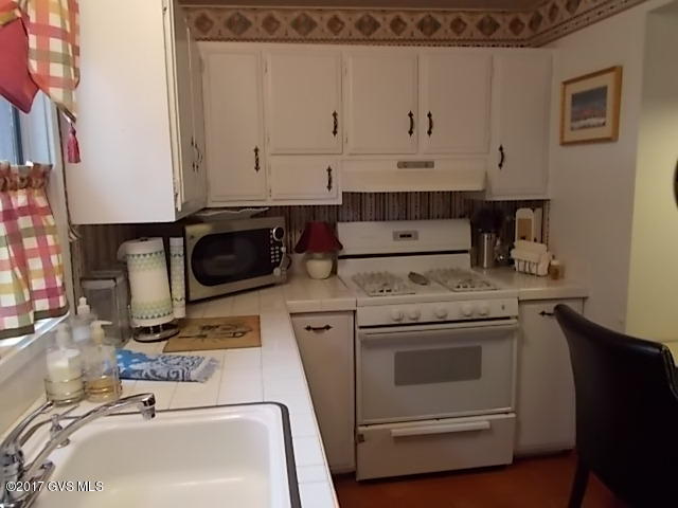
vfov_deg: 53.1
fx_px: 509
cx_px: 339
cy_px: 254
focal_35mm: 26
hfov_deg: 67.3
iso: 160
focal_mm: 4.6
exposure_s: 1/25
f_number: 3.2
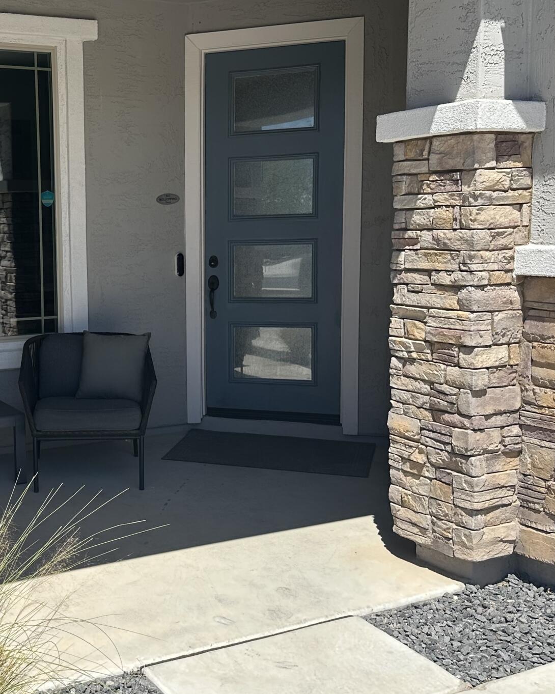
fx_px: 904
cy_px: 316
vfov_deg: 42.0
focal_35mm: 44
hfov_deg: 32.8
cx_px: 81
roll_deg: +1.2
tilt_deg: -4.5
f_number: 1.78
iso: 80
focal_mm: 6.86
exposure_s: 1/2882
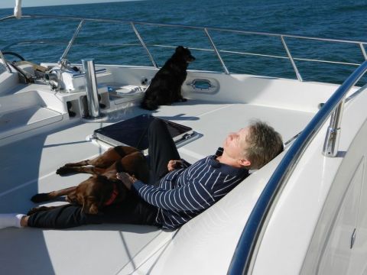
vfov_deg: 42.9
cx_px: 184
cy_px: 138
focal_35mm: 33
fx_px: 350
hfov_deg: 55.4
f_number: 7.6
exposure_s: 1/800
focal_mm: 5.9
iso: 160
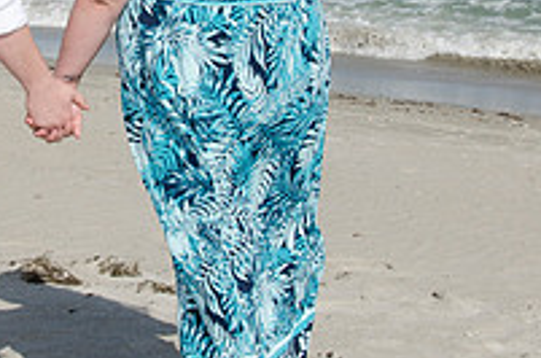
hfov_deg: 16.8
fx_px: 1814
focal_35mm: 121
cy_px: 38
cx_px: 78
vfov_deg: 11.2
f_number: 11
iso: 100
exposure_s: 1/250
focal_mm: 28
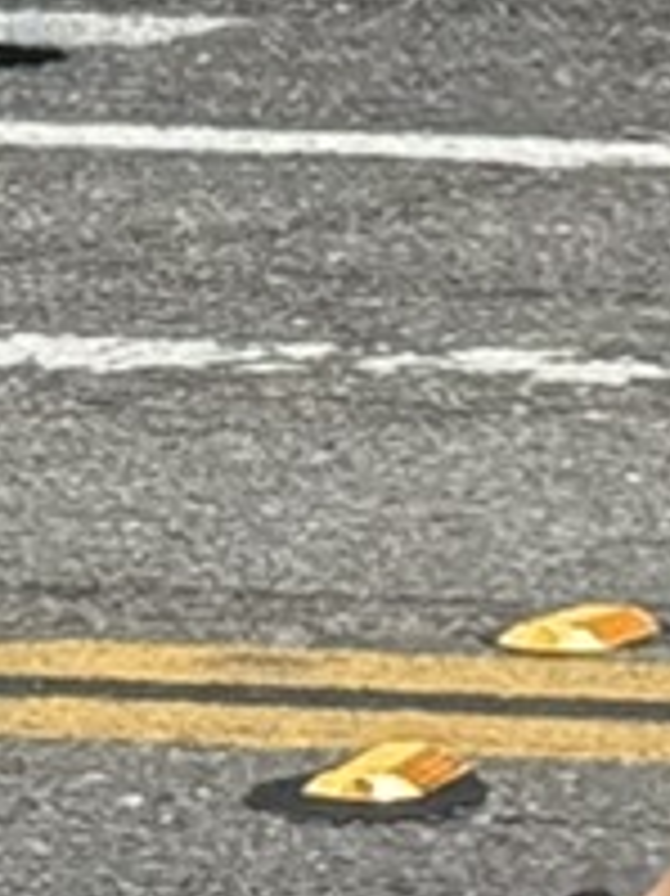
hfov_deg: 2.9
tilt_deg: -5.1
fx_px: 12762
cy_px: -225
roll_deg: -0.7
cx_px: 3139
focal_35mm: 494
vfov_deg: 4.0
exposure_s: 1/4098
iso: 64
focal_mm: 6.76
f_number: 1.78
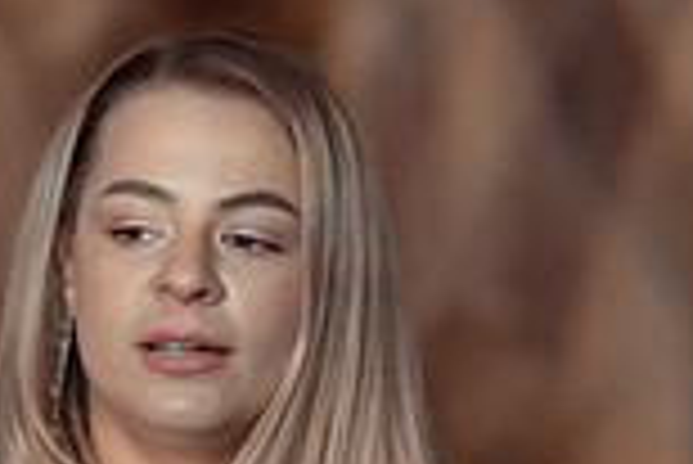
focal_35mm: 507
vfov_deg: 2.7
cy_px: 529
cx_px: -454
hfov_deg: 4.0
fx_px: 9769
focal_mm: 135
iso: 1600
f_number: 2.8
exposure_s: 1/250
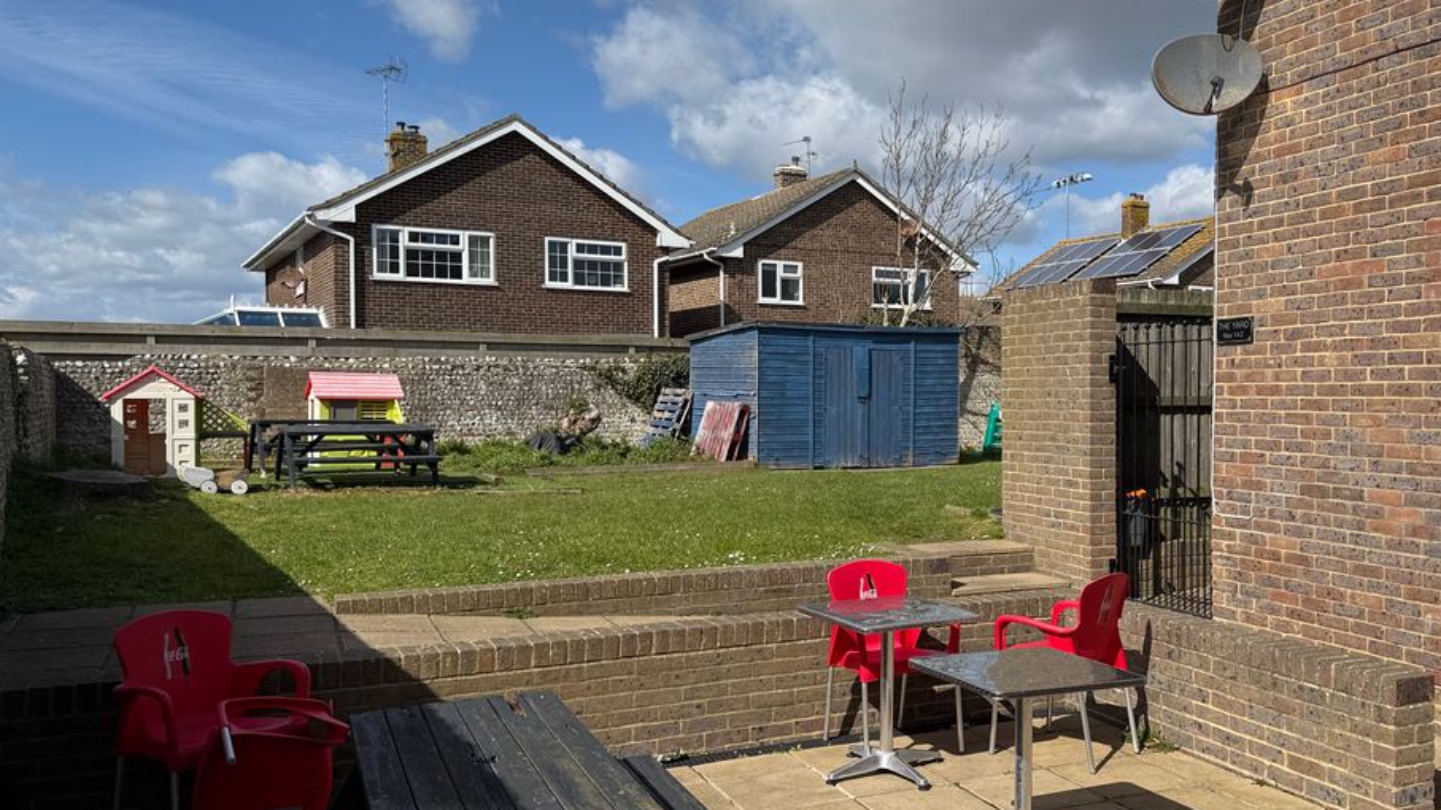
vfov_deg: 36.7
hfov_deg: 60.4
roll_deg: -0.6
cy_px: 407
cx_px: 877
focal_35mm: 32
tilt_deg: +1.1
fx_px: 1223
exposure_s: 1/6711
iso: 80
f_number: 1.78
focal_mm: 6.76
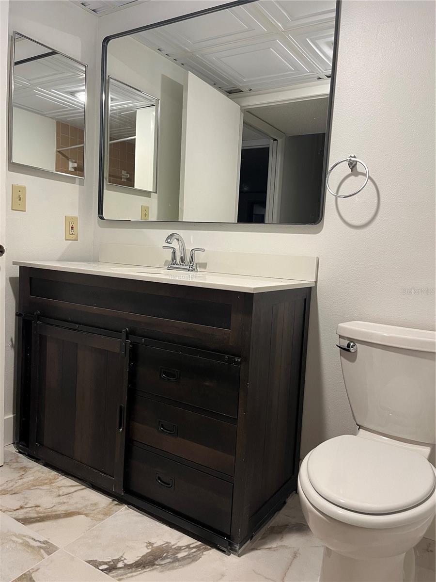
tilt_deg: -4.6
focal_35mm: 26
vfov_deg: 67.3
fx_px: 437
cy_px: 291
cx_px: 218
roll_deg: -2.8
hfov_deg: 53.1
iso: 160
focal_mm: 5.1
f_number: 1.6
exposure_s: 1/60
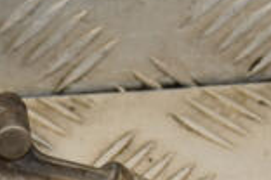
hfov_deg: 5.4
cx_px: 31
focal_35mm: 380
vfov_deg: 3.6
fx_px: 2860
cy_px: 196
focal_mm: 66
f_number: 5.3
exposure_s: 1/160
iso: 800
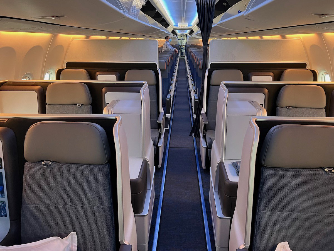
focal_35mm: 26
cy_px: 126
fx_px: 251
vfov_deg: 53.1
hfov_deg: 67.3
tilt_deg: -21.4
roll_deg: -2.3
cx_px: 167
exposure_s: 1/56
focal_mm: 5.7
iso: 400
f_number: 1.5
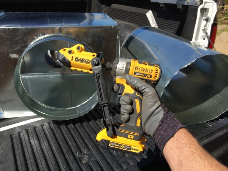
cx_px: 114
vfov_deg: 48.2
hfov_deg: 61.7
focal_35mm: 29
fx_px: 191
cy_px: 86
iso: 25
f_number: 2.2
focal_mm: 4.15
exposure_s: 1/1508
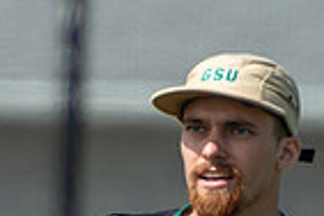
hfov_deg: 0.7
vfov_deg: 0.5
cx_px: 44
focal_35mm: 2913
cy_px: 277
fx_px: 26215
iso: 320
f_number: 5.6
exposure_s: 1/1600
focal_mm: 400
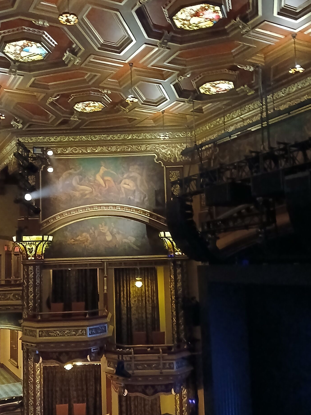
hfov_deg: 39.6
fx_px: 431
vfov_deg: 51.4
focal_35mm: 36
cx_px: 134
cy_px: 207
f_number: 1.8
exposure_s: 1/15
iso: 1600
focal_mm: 3.98
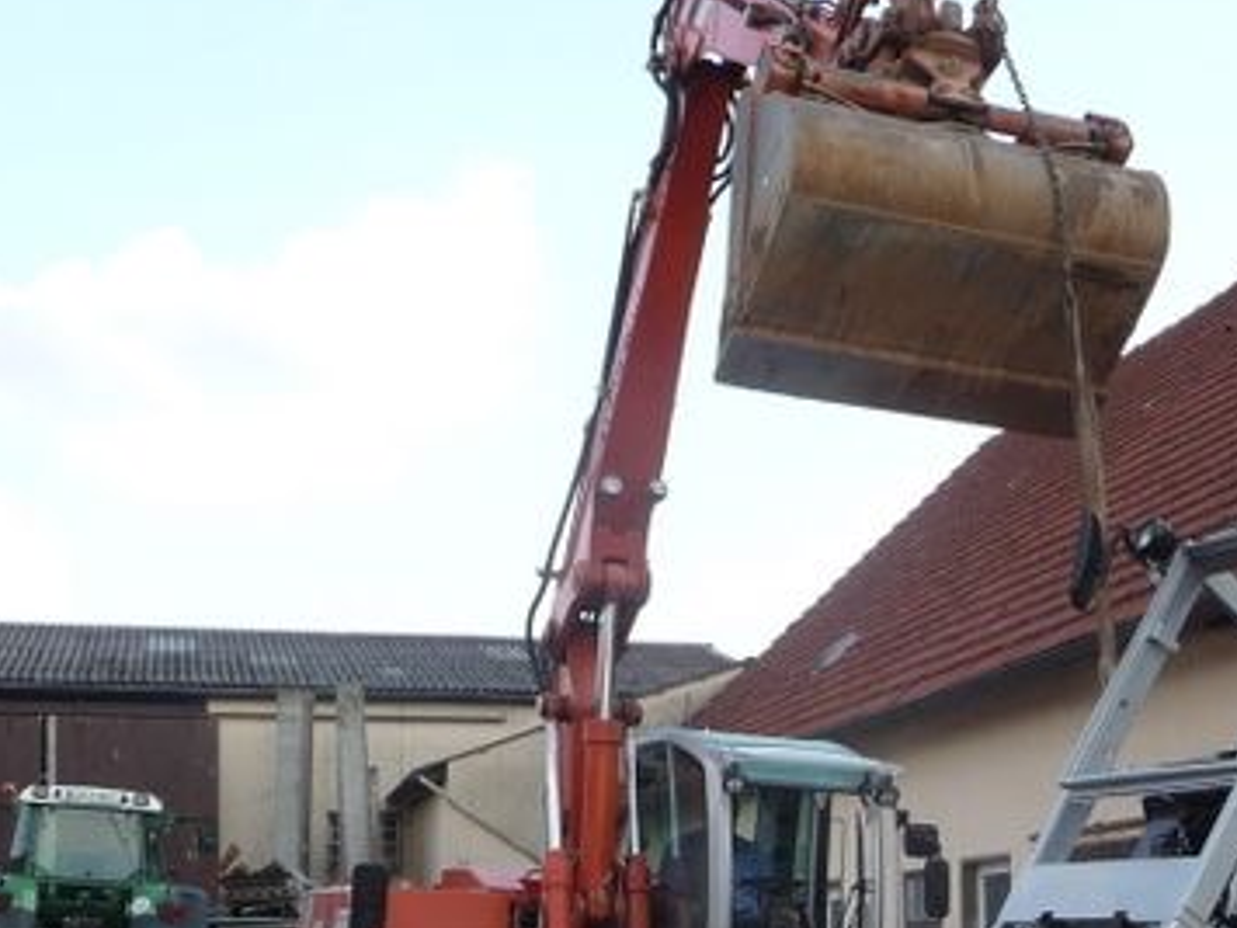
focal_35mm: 63
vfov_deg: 22.6
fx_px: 2251
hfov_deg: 30.2
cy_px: 879
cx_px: 924
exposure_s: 1/200
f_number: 3.3
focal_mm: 4.7
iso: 100
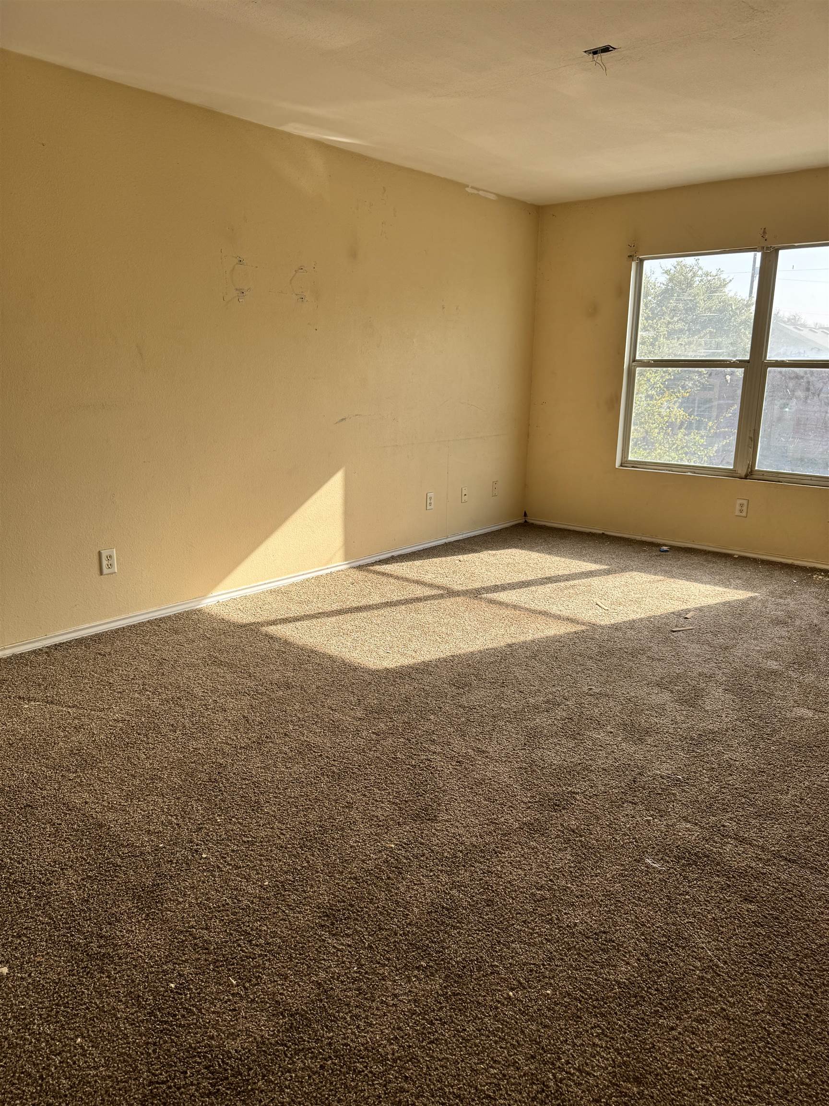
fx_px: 766
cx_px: 414
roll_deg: +0.3
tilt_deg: -12.9
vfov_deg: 71.6
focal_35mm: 24
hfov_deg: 56.8
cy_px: 553
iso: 80
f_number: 1.78
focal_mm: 6.76
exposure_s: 1/604
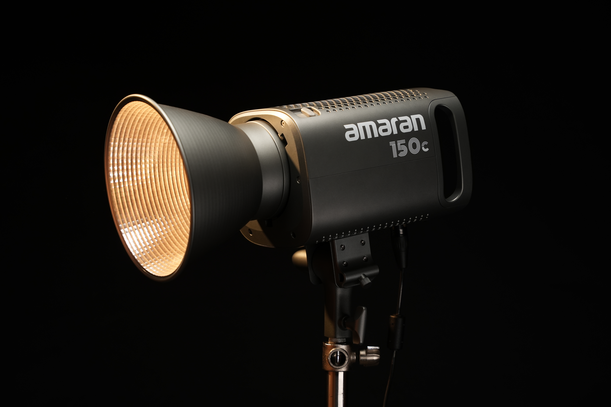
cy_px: 204
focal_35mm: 70
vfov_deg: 19.5
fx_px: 1188
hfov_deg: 28.8
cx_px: 306
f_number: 5
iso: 400
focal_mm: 70
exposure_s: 1/100
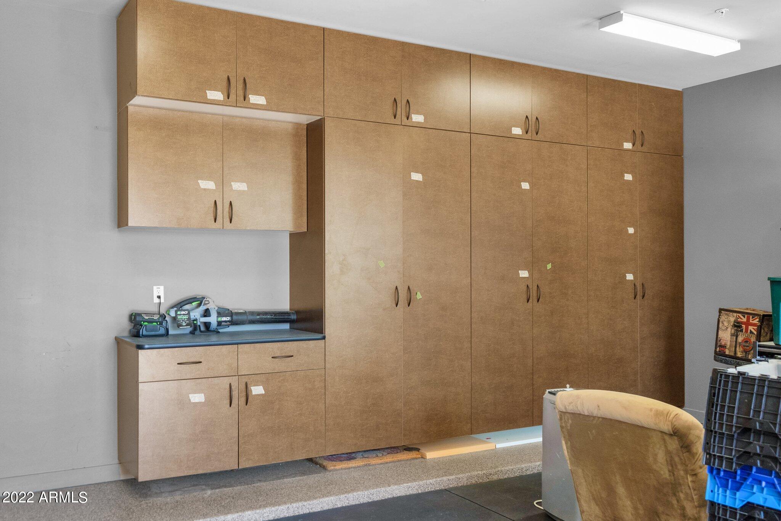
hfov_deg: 57.2
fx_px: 716
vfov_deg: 40.0
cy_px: 260
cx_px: 390
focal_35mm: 33
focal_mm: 33
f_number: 5.6
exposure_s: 1/50
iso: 1000
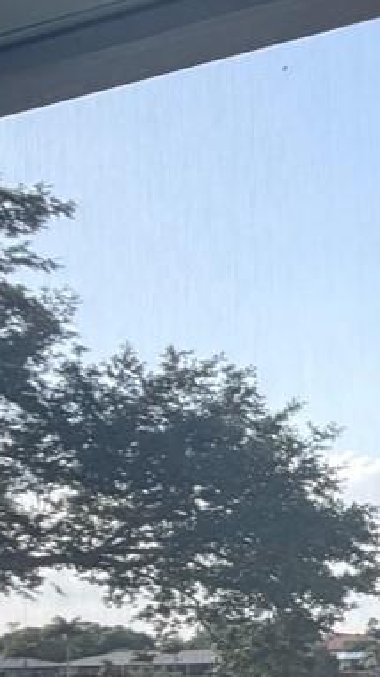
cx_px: 1120
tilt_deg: +1.6
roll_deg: +2.3
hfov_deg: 11.5
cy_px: 606
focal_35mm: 64
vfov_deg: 31.4
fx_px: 1148
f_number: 2.2
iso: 40
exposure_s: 1/607
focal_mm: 2.22
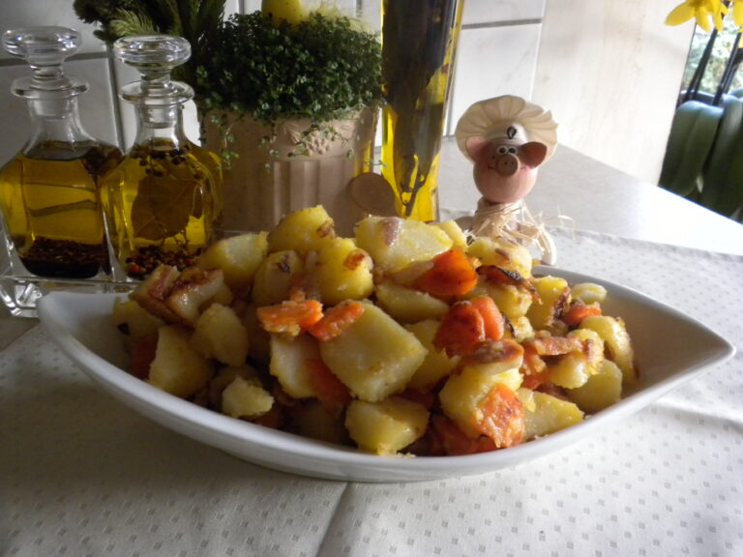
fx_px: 794
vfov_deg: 38.7
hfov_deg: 50.1
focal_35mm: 37
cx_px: 372
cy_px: 278
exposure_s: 1/39.4
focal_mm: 6.6
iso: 400
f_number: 3.5
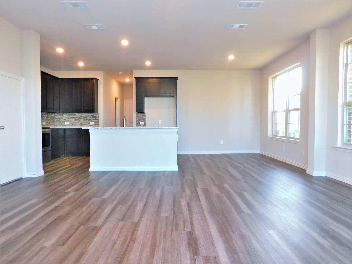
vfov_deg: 58.9
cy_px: 132
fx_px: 234
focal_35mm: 23
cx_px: 176
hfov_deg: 73.9
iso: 250
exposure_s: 1/30
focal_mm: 4
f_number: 3
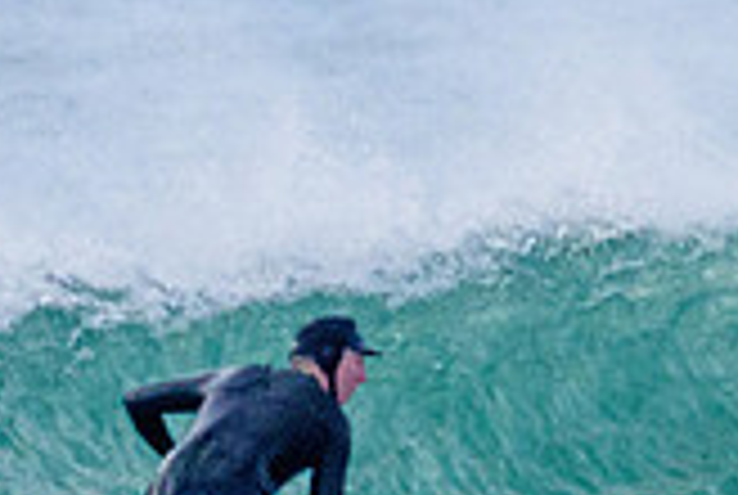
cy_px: 593
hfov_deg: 0.5
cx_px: 487
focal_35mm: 3867
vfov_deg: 0.4
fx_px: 79416
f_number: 11
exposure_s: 1/2000
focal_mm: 800
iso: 1800
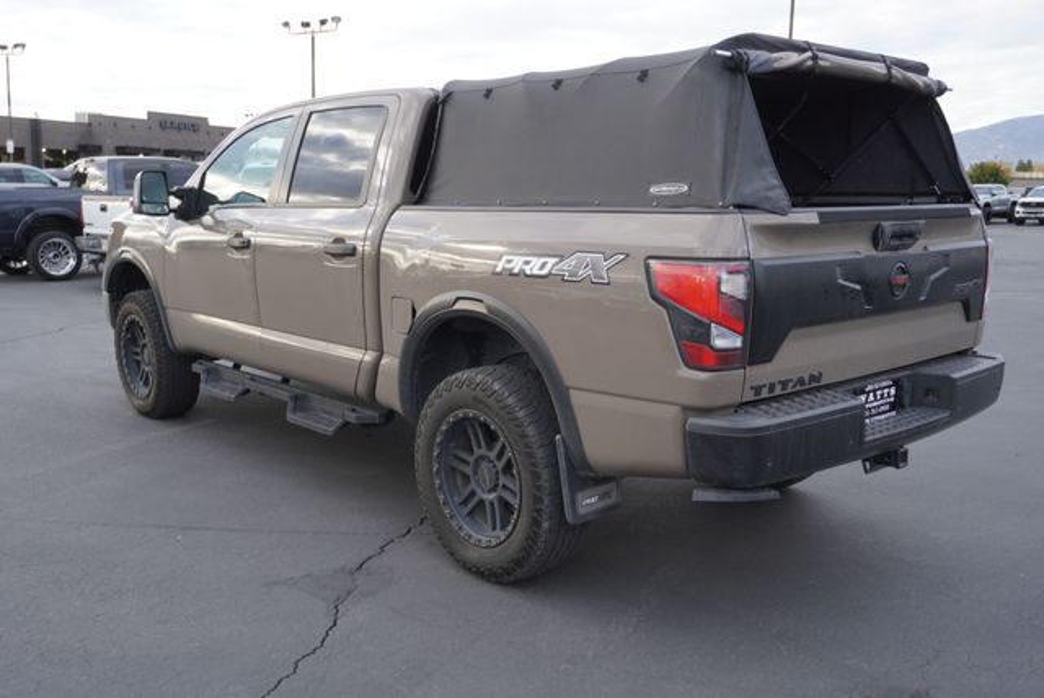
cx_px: 522
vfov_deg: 40.0
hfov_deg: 57.2
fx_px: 958
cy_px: 349
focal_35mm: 33
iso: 125
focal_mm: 22
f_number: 4
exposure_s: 1/60
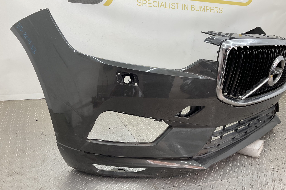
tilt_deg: -19.5
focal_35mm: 31
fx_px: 246
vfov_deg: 42.3
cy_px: 100
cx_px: 139
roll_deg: -8.1
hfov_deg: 60.3
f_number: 1.8
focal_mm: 3
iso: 32
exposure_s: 1/120
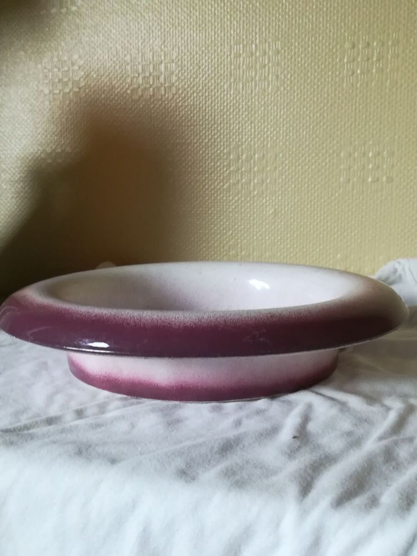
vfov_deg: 55.3
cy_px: 278
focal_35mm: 33
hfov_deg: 43.0
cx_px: 208
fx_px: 530
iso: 320
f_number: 2.2
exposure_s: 1/33.3
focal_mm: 3.83
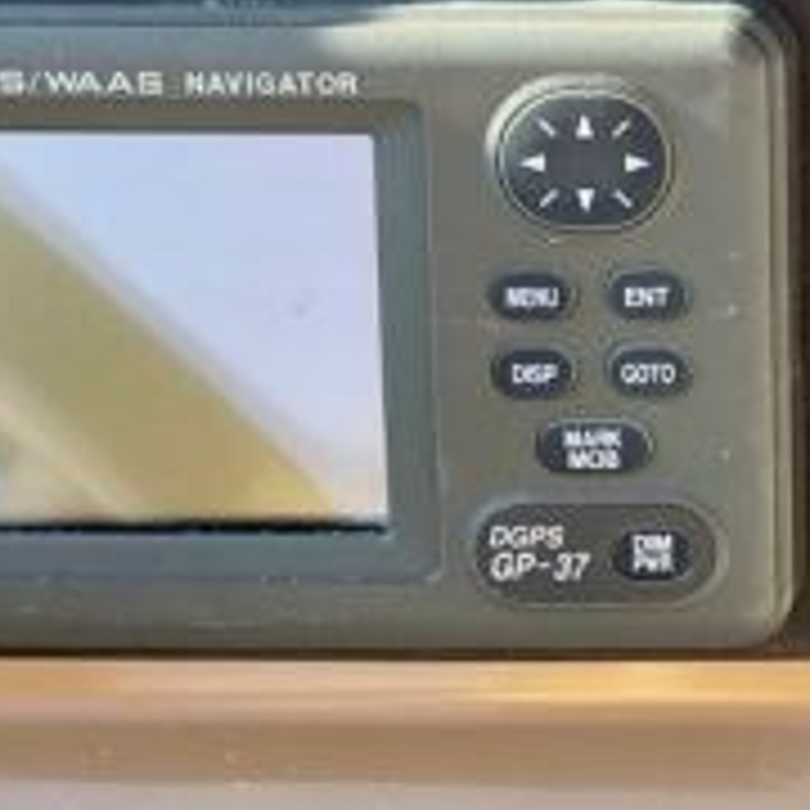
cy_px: 18
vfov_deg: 15.6
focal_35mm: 110
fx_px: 2912
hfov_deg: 15.1
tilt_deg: -52.1
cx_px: 1053
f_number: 1.8
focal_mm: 3.99
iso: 25
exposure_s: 1/120
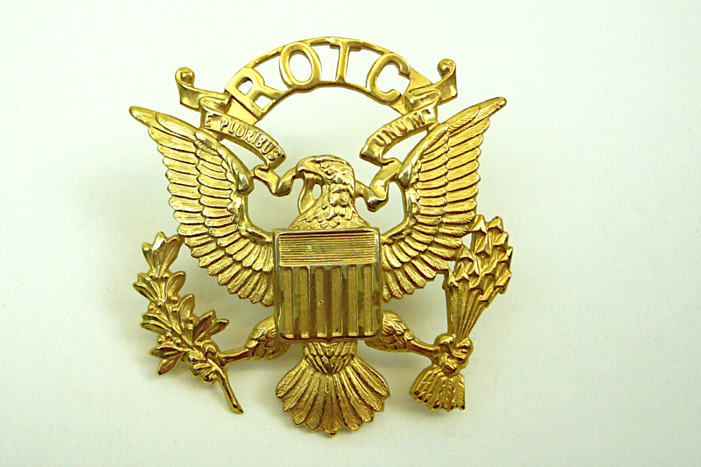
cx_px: 353
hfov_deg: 61.9
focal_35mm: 30
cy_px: 228
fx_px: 584
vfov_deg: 43.6
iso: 100
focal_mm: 4.6
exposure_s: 1/160
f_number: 2.8
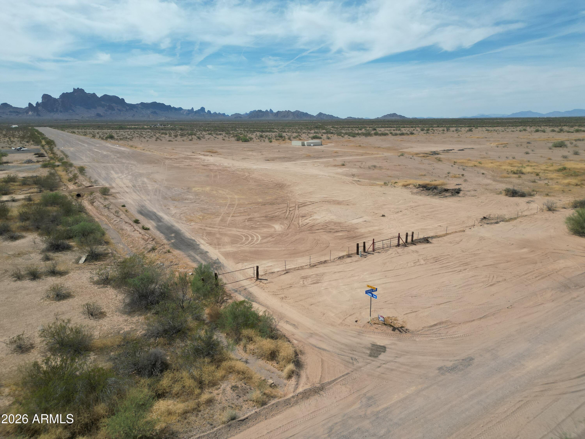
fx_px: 406
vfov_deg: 56.8
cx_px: 292
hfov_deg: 71.6
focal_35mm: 24
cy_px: 220
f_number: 1.7
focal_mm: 6.72
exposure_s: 1/4000
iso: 100
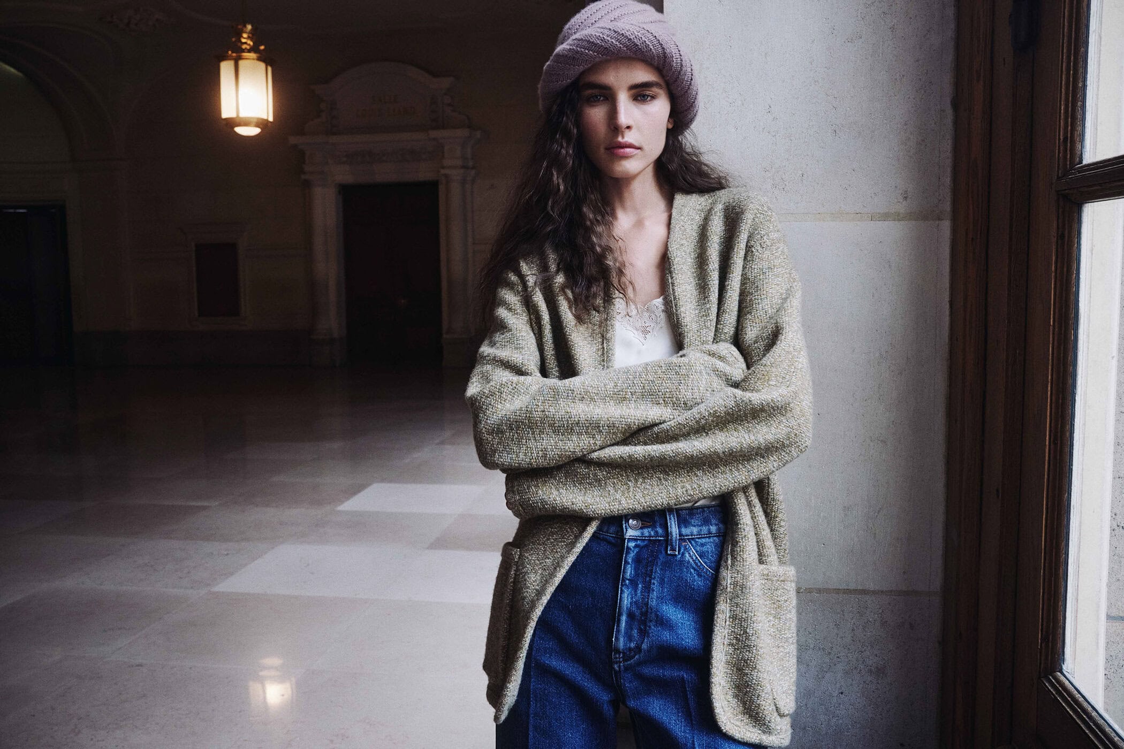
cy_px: 374
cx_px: 562
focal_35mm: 30
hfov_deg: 62.8
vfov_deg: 44.3
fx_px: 921
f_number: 7.1
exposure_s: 1/160
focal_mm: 29.5
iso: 1000
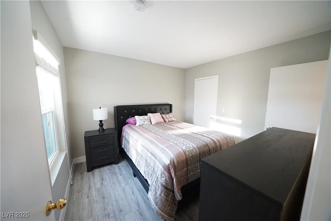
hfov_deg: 112.6
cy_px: 110
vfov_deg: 90.0
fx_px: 110
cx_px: 166
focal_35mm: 12
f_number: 7.1
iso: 6400
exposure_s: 1/125
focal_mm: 12
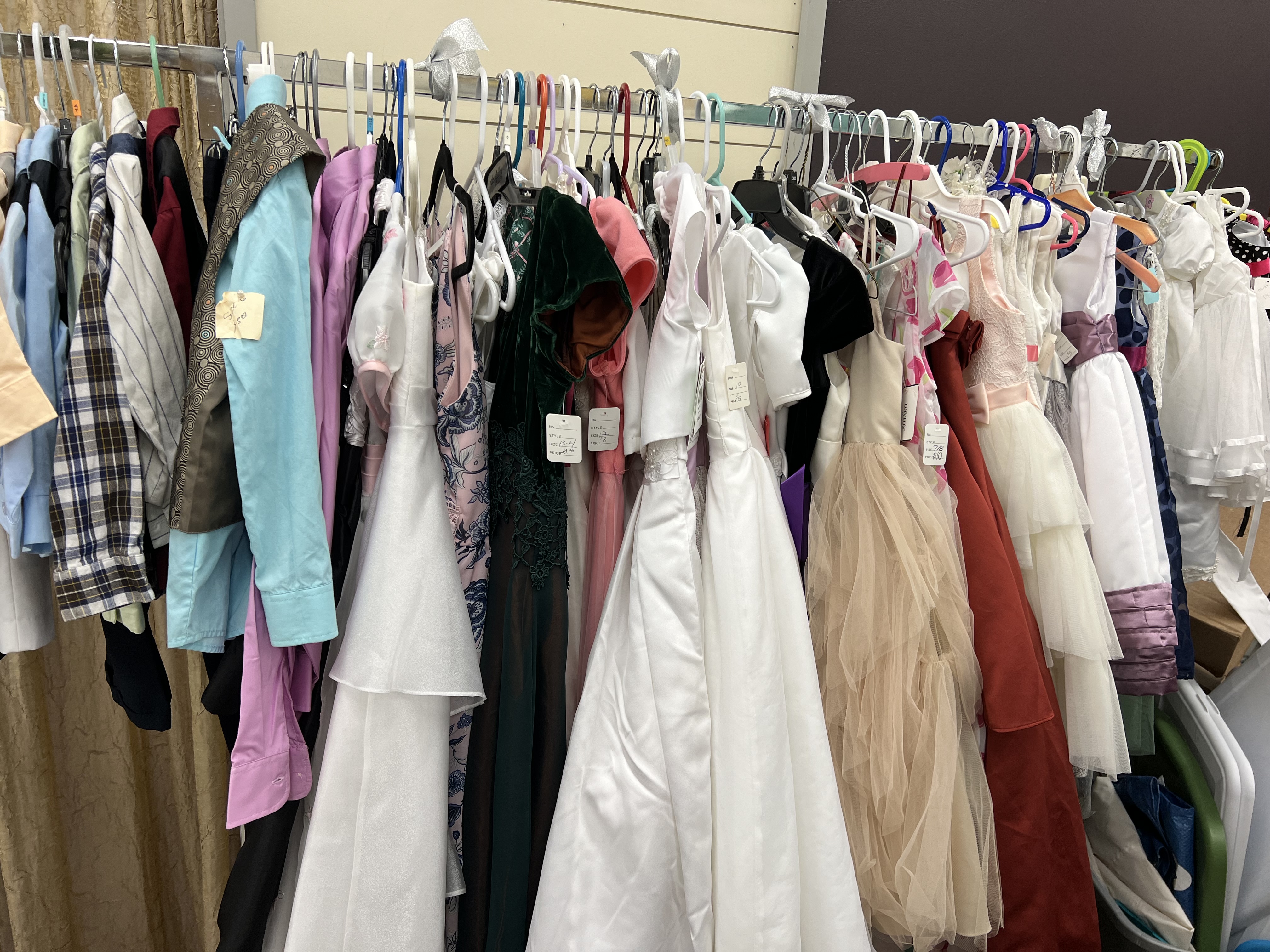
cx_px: 635
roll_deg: -2.0
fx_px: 954
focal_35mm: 26
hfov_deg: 67.3
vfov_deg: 53.1
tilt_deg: -16.0
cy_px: 476
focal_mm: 5.7
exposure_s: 1/120
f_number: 1.5
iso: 80
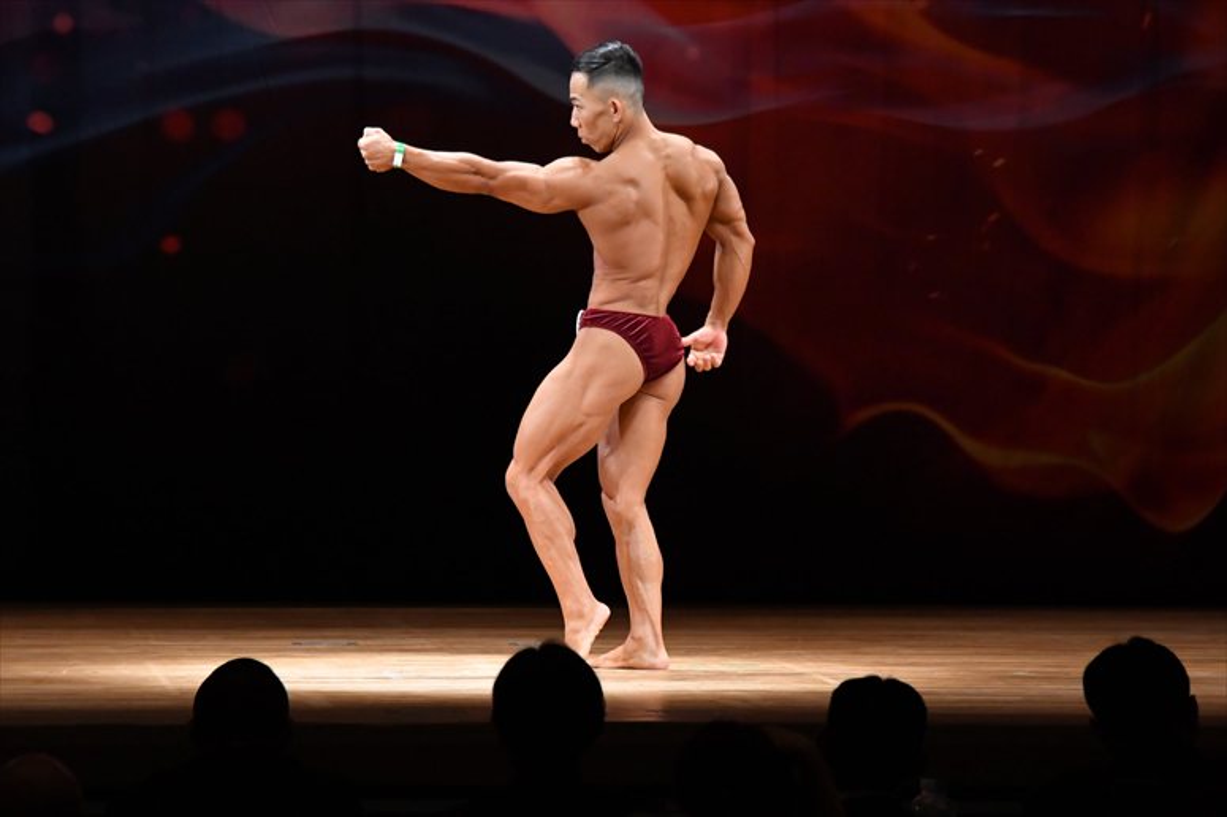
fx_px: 7665
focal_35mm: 225
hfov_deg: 9.2
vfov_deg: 6.1
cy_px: 408
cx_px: 614
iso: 4000
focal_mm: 150
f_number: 5.6
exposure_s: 1/400
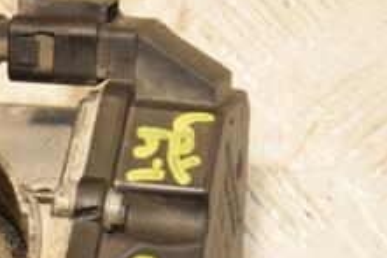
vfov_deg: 6.4
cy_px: 262
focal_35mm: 212
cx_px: -9
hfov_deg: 9.6
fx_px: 2277
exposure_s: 1/200
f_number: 5.6
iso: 800
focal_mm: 52
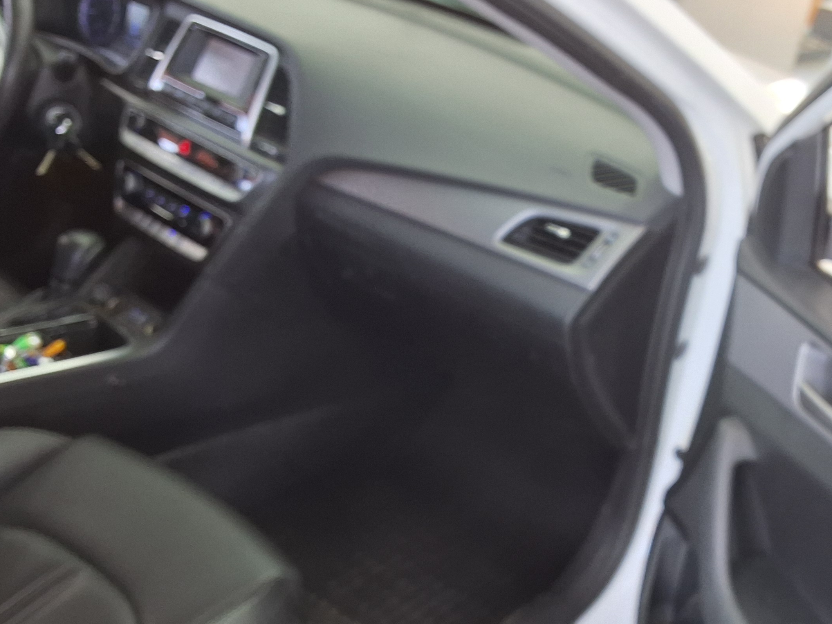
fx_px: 1034
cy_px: 370
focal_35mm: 43
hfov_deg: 43.2
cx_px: 561
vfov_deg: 33.5
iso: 40
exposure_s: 1/60
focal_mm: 2.91
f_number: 1.9
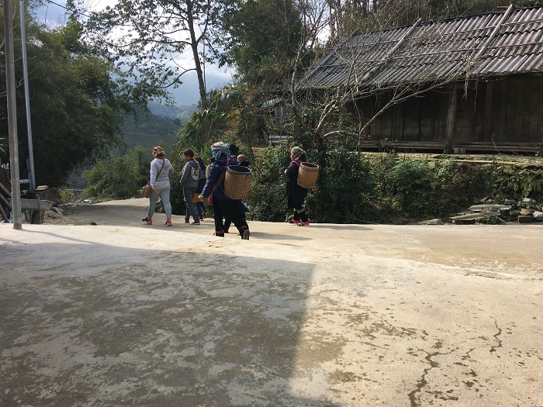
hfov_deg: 61.7
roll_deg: -1.7
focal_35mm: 29
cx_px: 272
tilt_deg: -6.9
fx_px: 455
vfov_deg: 48.2
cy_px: 204
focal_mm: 4.15
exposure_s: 1/699
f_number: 2.2
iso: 25
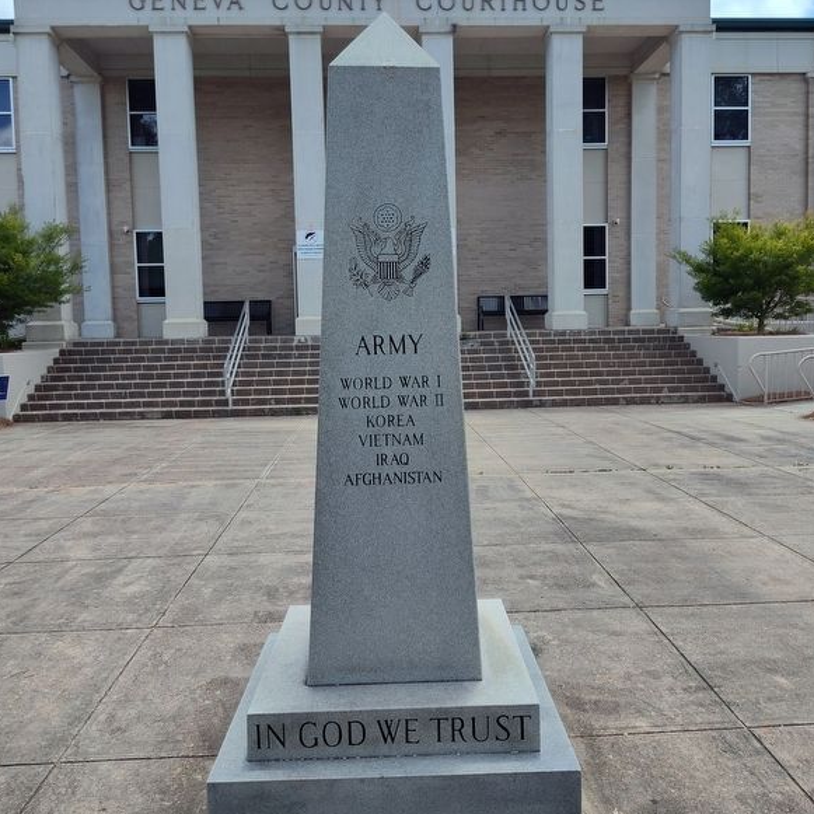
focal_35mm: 28
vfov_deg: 57.2
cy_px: 375
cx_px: 412
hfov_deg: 57.3
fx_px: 745
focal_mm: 5.56
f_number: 1.8
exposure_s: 1/1173
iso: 100
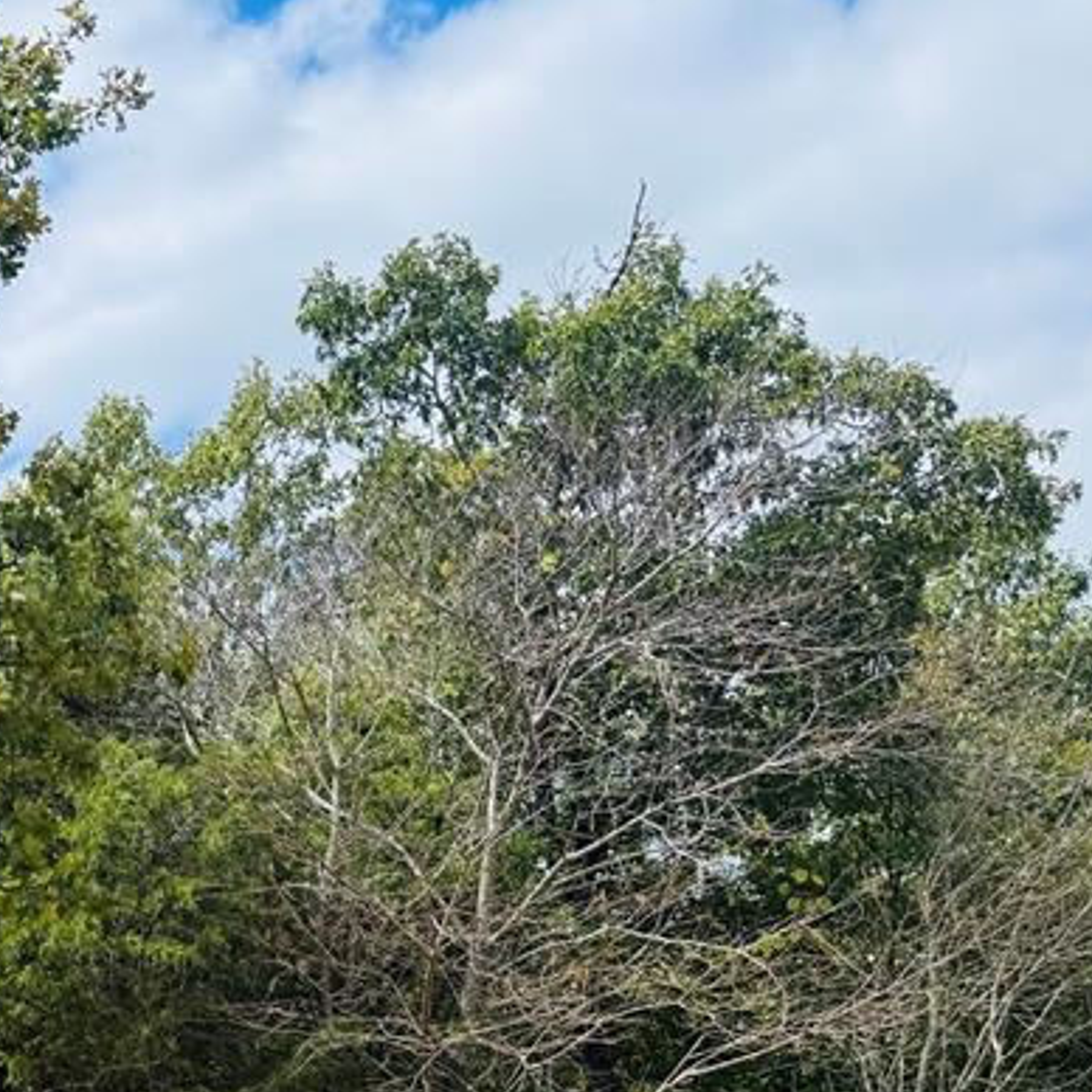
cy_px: 1055
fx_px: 1999
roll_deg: +1.9
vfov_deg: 28.9
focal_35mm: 56
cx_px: -312
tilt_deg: +1.3
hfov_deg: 26.2
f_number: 1.78
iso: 80
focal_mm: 6.76
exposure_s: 1/2331
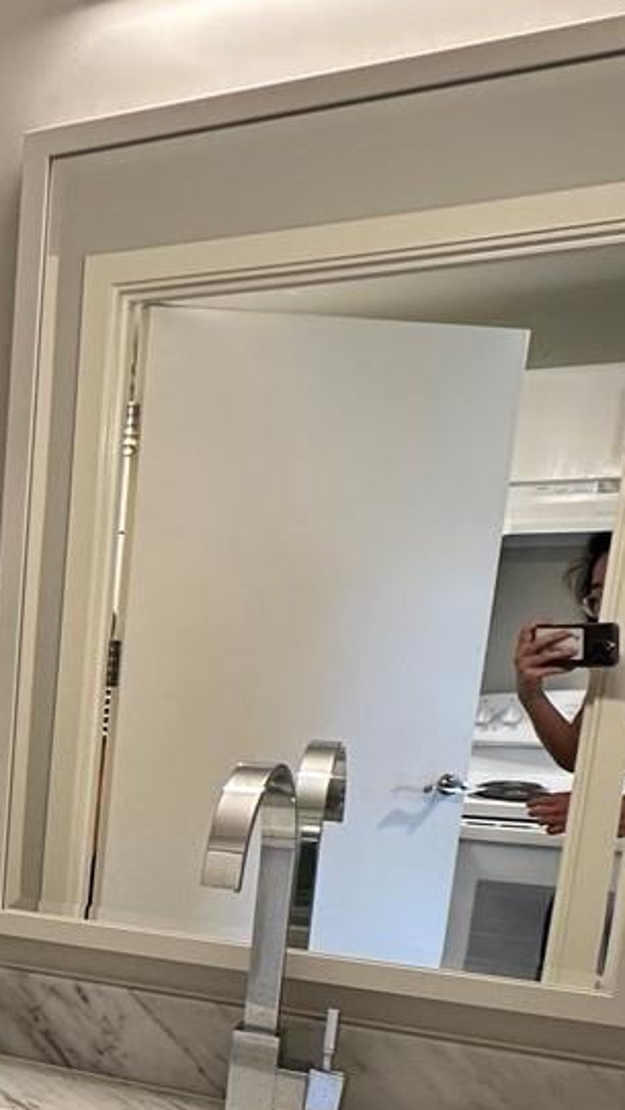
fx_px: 1325
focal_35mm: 45
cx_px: -283
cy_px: 885
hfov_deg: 22.4
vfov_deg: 43.4
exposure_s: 1/60
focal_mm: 2.22
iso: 160
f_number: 2.2
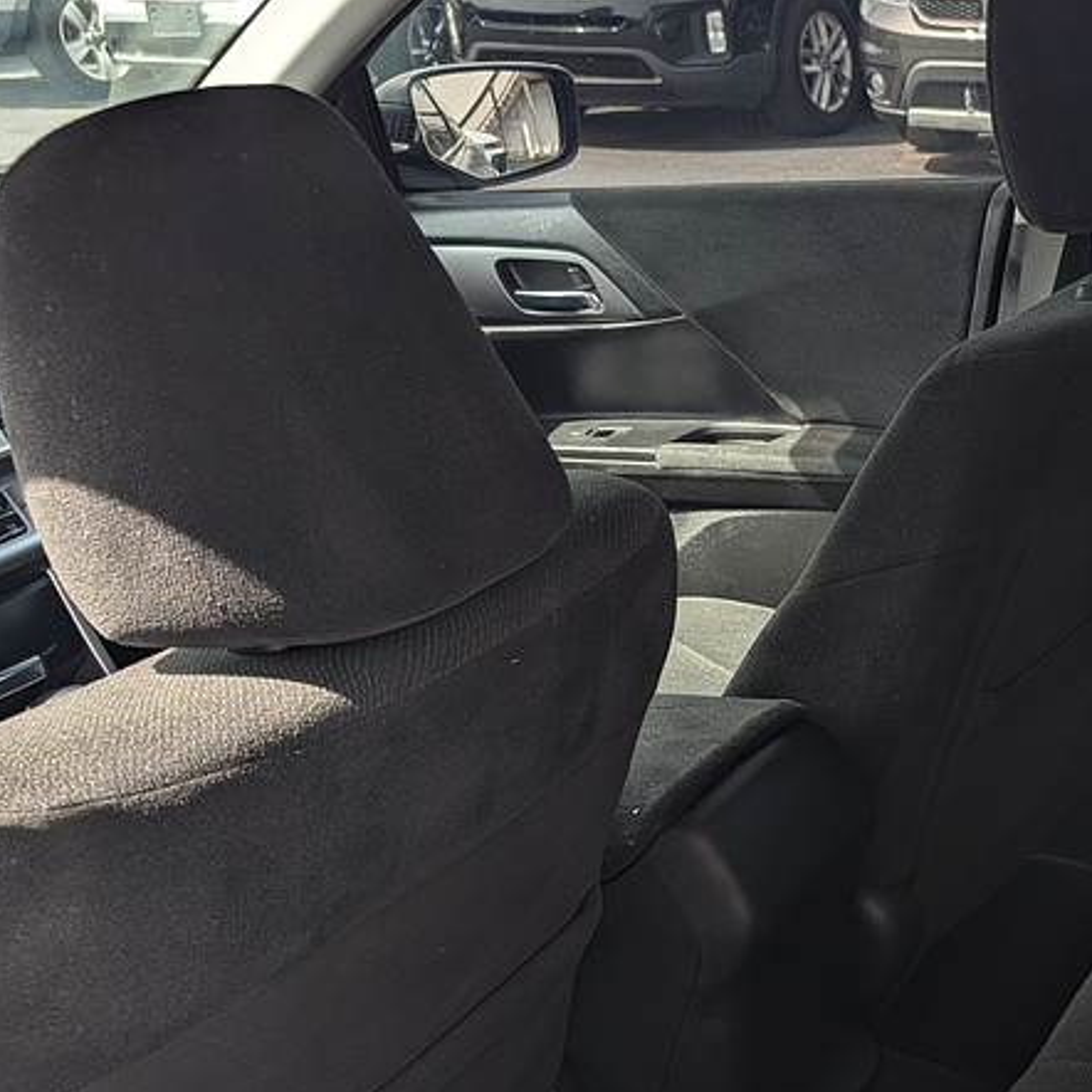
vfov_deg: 33.9
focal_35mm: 49
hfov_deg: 30.4
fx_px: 1749
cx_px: 1250
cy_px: 825
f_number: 1.68
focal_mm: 6.9
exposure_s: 1/99.6
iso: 17
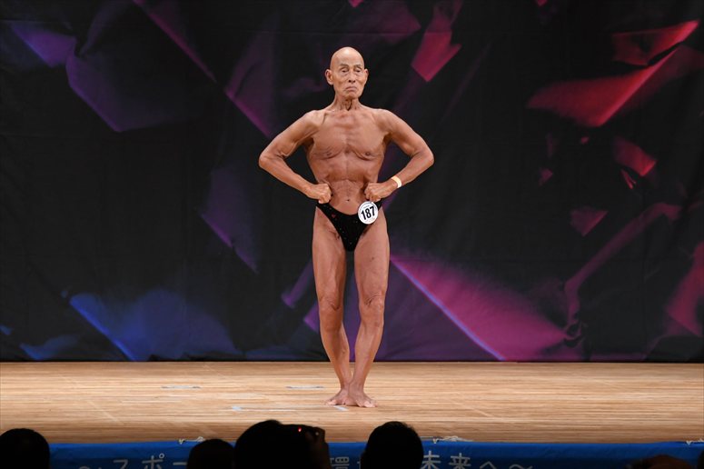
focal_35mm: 255
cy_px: 234
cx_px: 352
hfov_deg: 8.1
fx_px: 4984
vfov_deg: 5.4
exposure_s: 1/400
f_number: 5.6
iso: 2500
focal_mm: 170
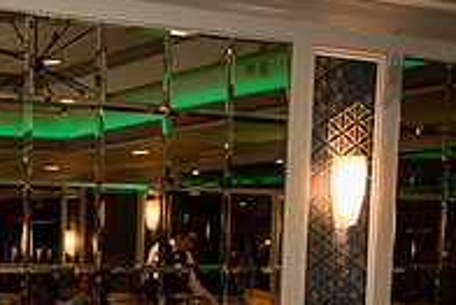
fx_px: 1039
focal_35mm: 82
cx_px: -56
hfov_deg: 23.1
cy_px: 404
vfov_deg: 15.8
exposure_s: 1/200
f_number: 3.2
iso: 1600
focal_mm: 27
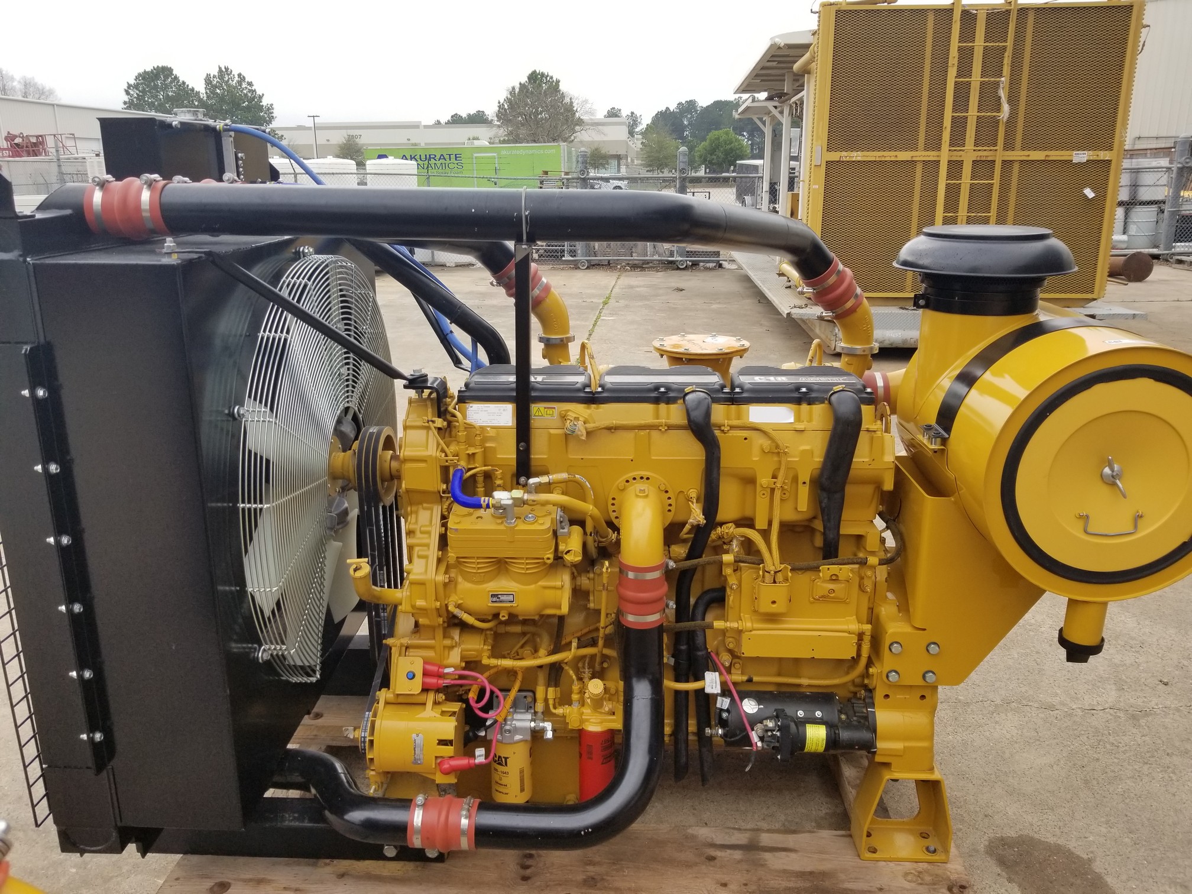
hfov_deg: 67.3
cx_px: 596
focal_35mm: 26
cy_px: 447
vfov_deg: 53.1
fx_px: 895
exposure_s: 1/686
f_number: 1.7
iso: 50
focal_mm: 4.25
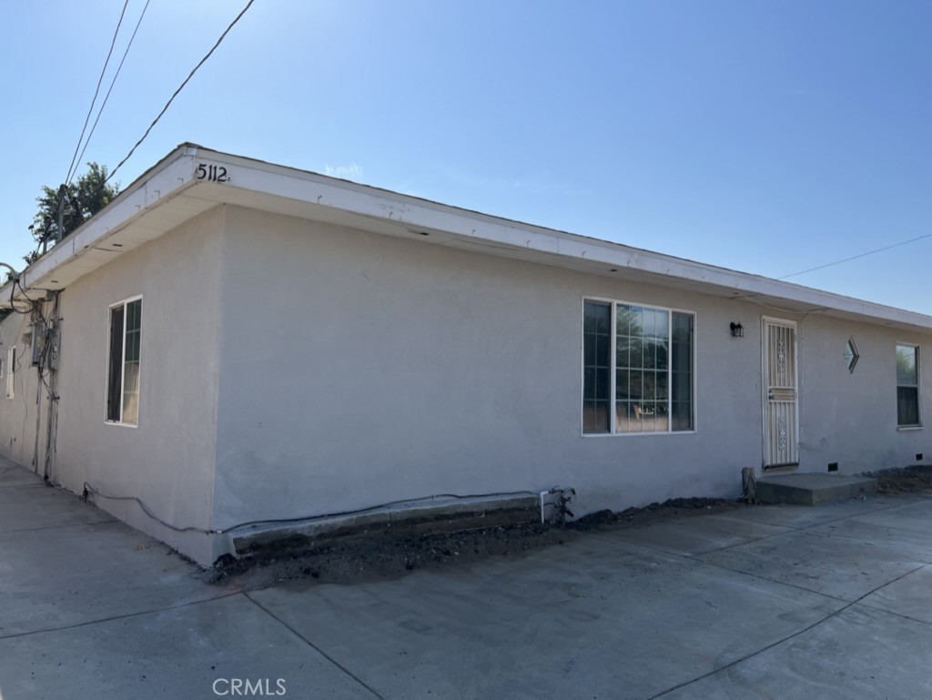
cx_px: 466
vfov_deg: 53.1
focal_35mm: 26
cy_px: 350
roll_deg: -1.0
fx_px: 700
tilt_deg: +3.9
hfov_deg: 67.3
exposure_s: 1/5882
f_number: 1.5
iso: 50
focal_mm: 5.7
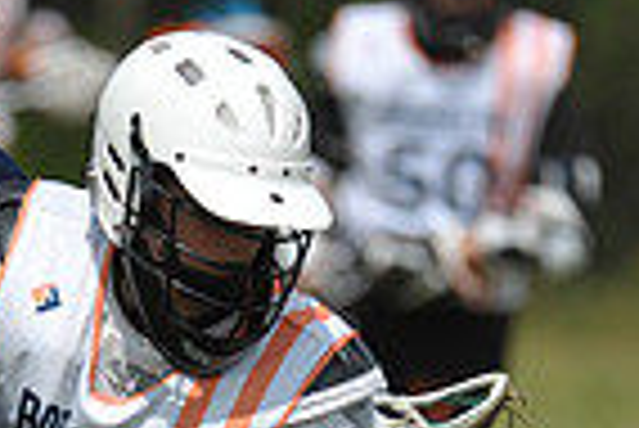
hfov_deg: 1.4
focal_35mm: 1428
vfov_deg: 1.0
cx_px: -18
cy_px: 689
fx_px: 25373
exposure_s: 1/5000
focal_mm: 350
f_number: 4
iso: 640
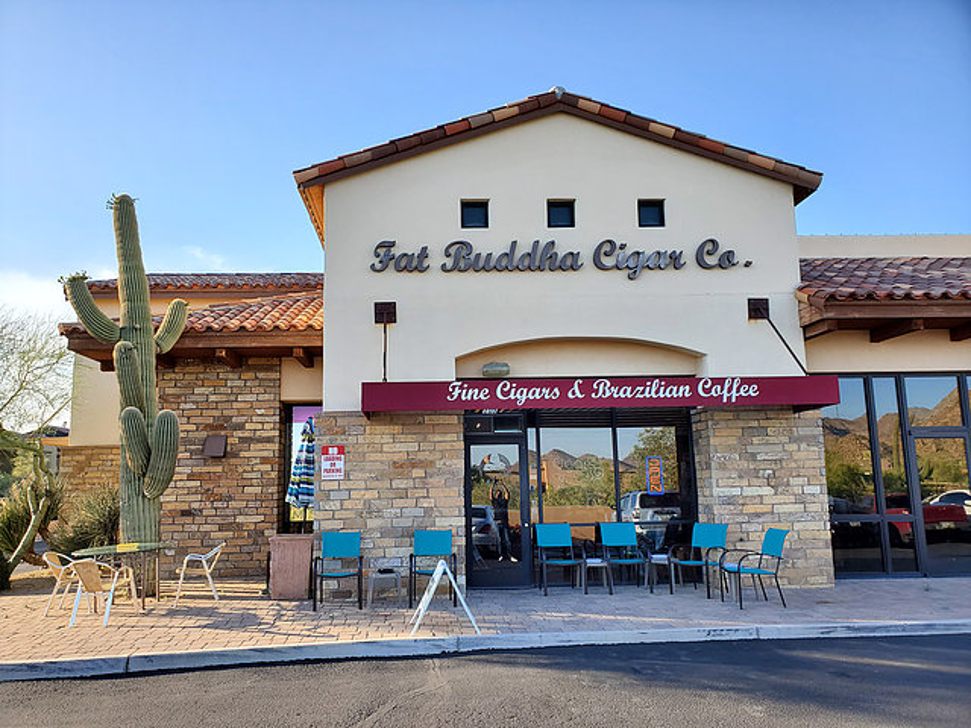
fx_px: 729
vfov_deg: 53.1
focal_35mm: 26
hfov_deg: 67.3
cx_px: 486
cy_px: 364
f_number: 2.4
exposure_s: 1/350
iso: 50
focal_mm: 4.3
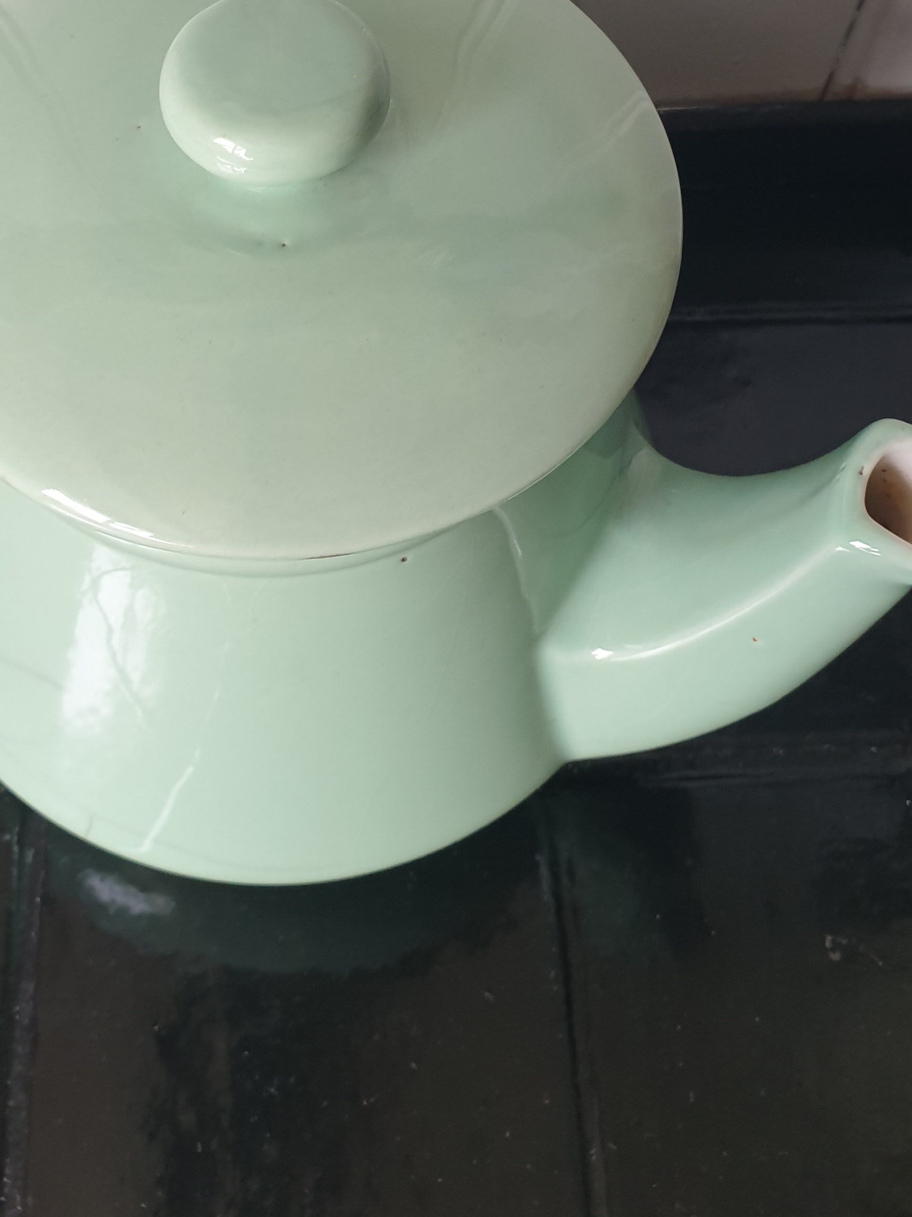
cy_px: 289
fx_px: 1581
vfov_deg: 40.7
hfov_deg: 32.0
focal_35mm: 45
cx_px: 332
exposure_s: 1/50
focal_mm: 4.3
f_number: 2.4
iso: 125
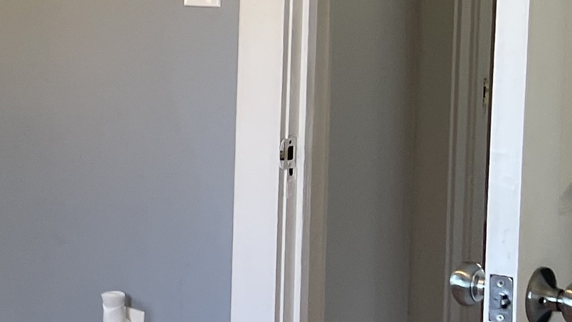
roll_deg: +0.7
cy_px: 31
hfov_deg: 17.2
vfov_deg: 11.6
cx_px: -423
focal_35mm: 104
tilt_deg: -4.5
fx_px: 1578
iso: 80
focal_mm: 5.1
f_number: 1.6
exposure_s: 1/60
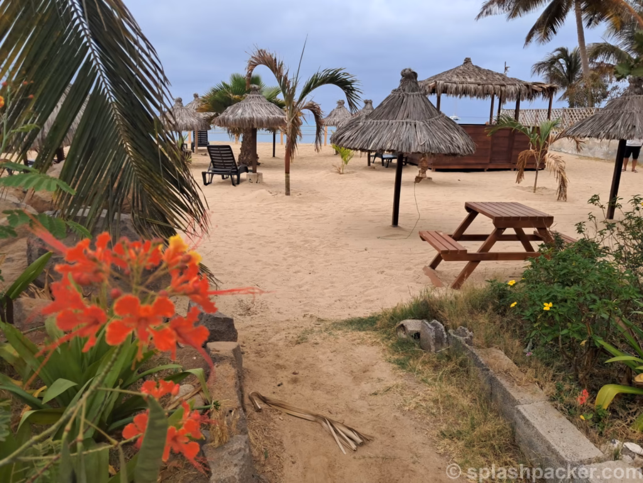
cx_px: 322
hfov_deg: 65.3
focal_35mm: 27
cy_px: 242
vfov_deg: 51.4
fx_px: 502
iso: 50
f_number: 1.8
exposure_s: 1/660
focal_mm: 4
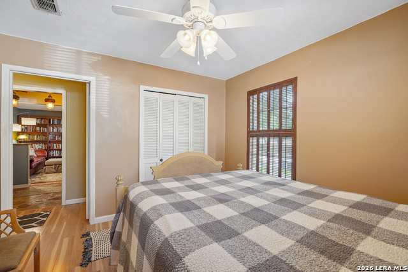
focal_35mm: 16
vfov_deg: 73.8
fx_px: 181
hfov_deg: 96.7
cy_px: 136
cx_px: 204
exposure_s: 1/20
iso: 400
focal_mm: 16
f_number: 8
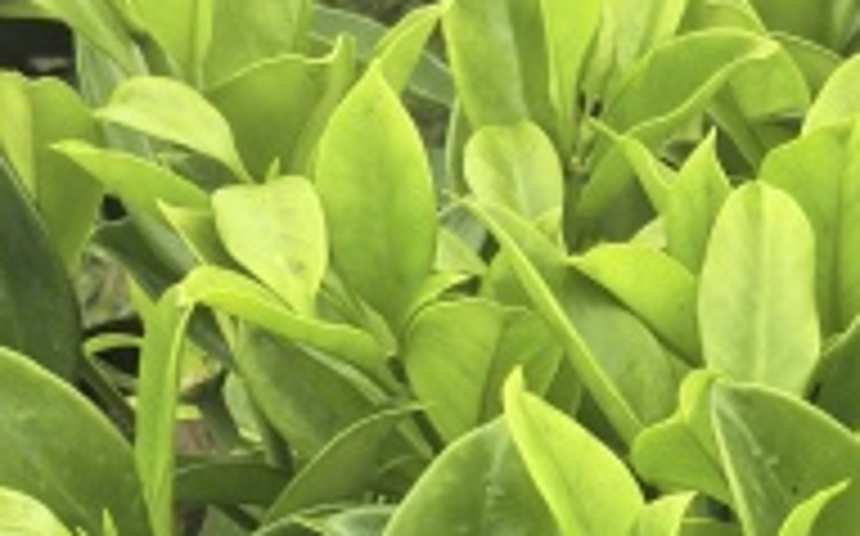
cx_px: 1166
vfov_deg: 8.3
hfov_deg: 14.1
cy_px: 1345
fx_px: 3325
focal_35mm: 142
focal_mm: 5.75
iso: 50
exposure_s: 1/558
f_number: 2
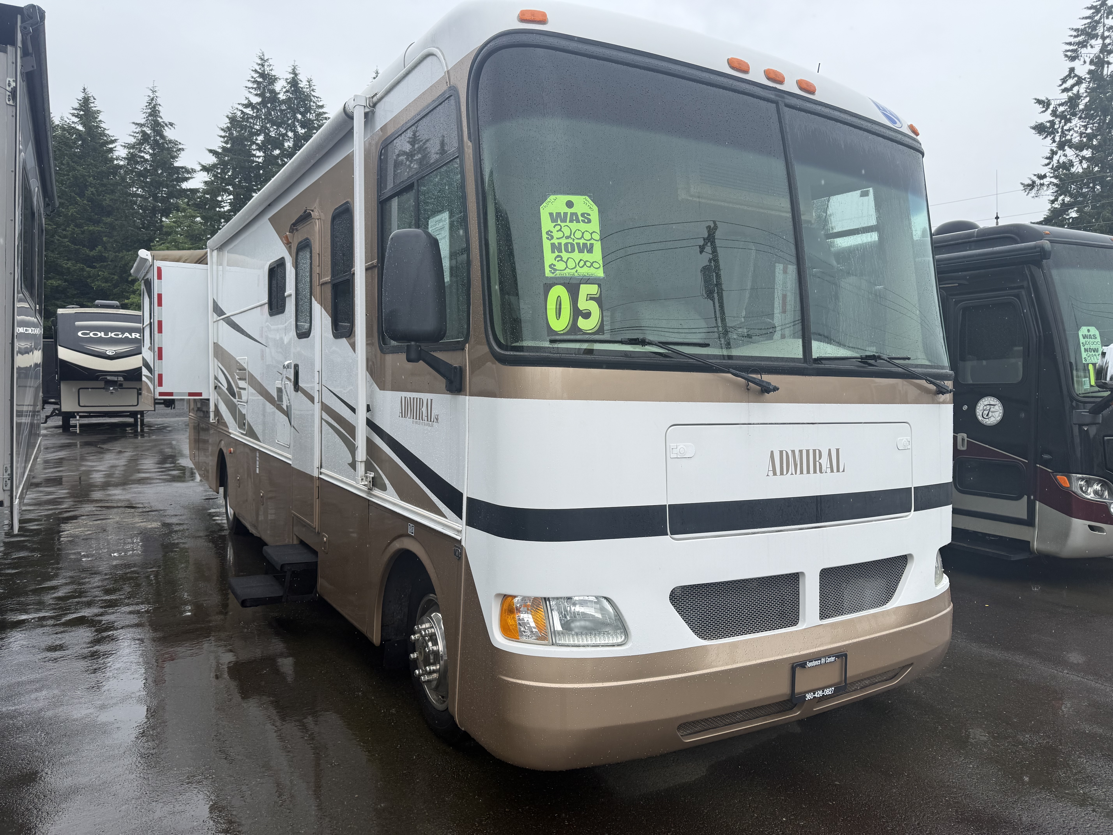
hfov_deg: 71.6
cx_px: 556
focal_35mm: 24
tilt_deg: -1.3
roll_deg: +0.4
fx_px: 772
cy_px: 418
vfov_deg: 56.8
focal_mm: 6.76
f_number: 1.78
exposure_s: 1/1553
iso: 80
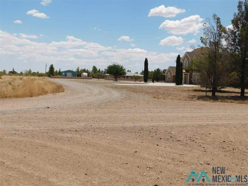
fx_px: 258
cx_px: 124
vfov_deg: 39.7
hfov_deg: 51.4
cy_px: 93
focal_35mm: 36
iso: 125
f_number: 7
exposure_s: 1/640
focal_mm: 6.3
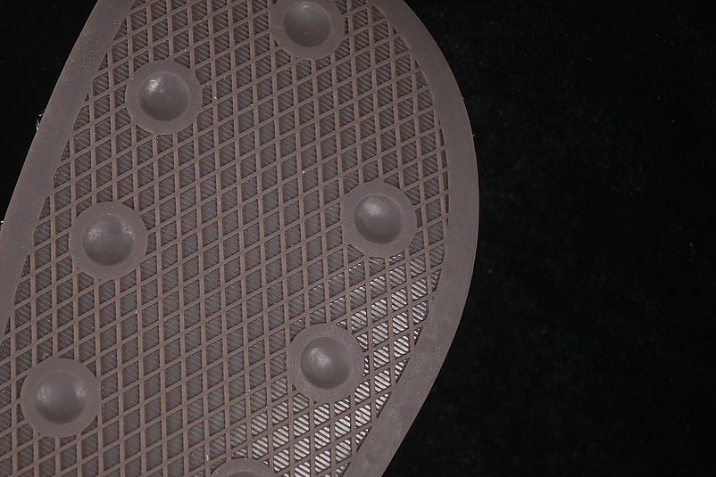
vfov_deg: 13.6
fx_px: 2009
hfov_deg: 20.2
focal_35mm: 101
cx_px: 267
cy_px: 195
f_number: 6.3
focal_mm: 50
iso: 160
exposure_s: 1/60
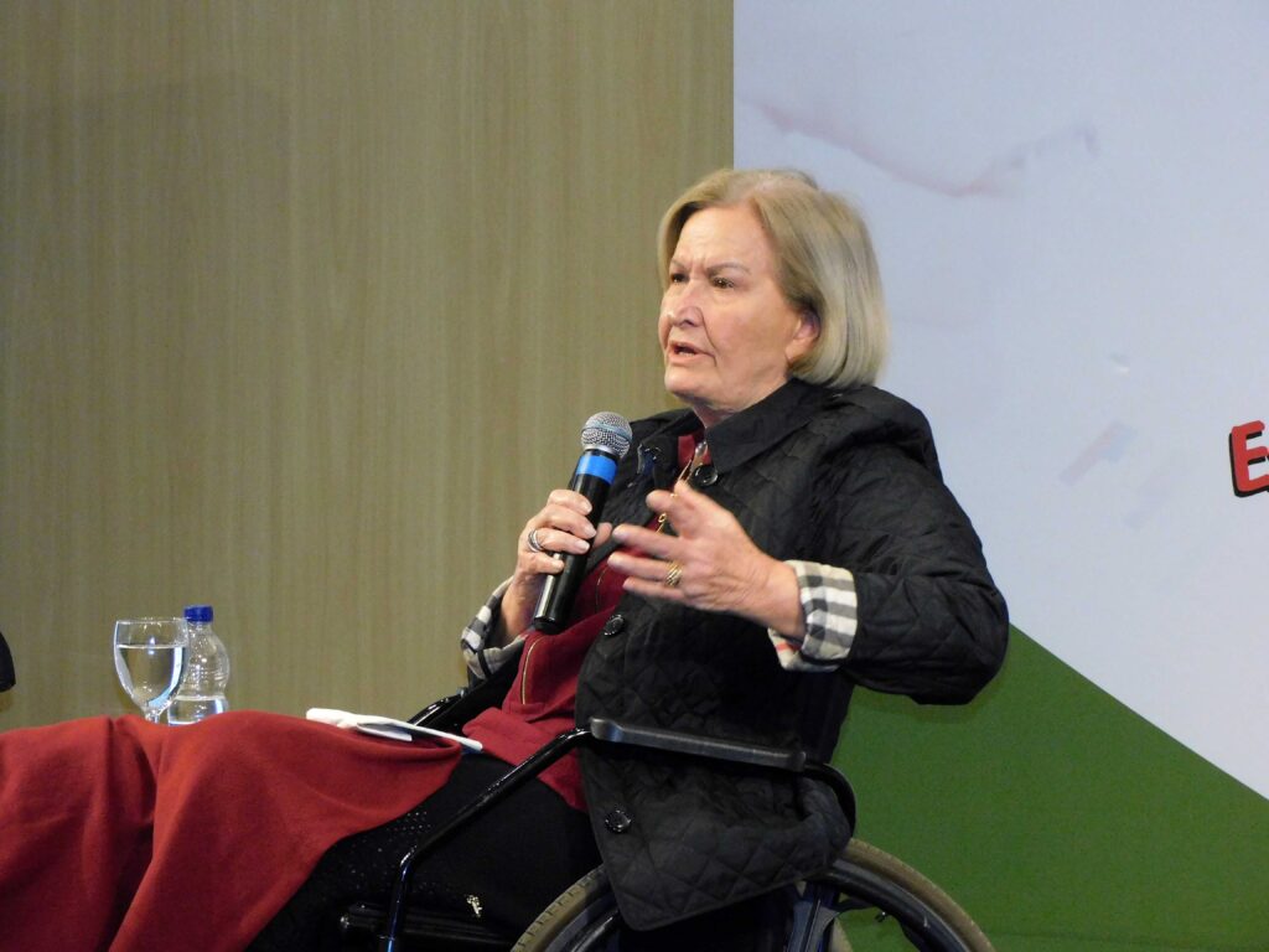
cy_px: 476
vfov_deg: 6.8
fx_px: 8065
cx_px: 634
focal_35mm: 220
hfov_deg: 9.0
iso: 800
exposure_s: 1/60
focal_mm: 39.4
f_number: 5.3
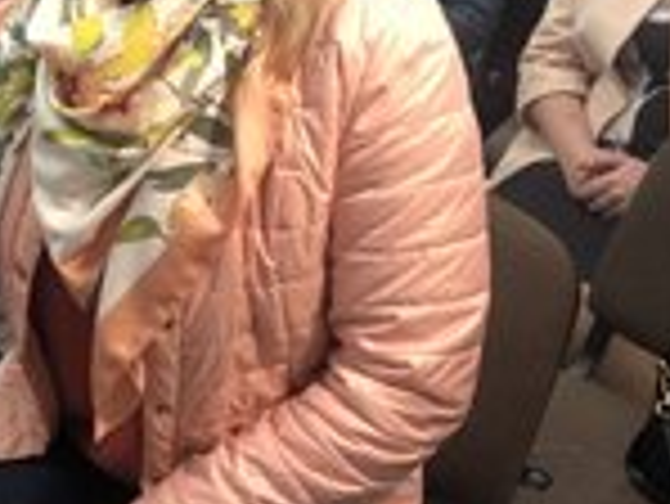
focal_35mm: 75
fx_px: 1453
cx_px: -130
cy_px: 248
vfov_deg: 19.7
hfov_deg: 23.7
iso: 50
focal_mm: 3.99
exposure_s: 1/15
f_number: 1.8
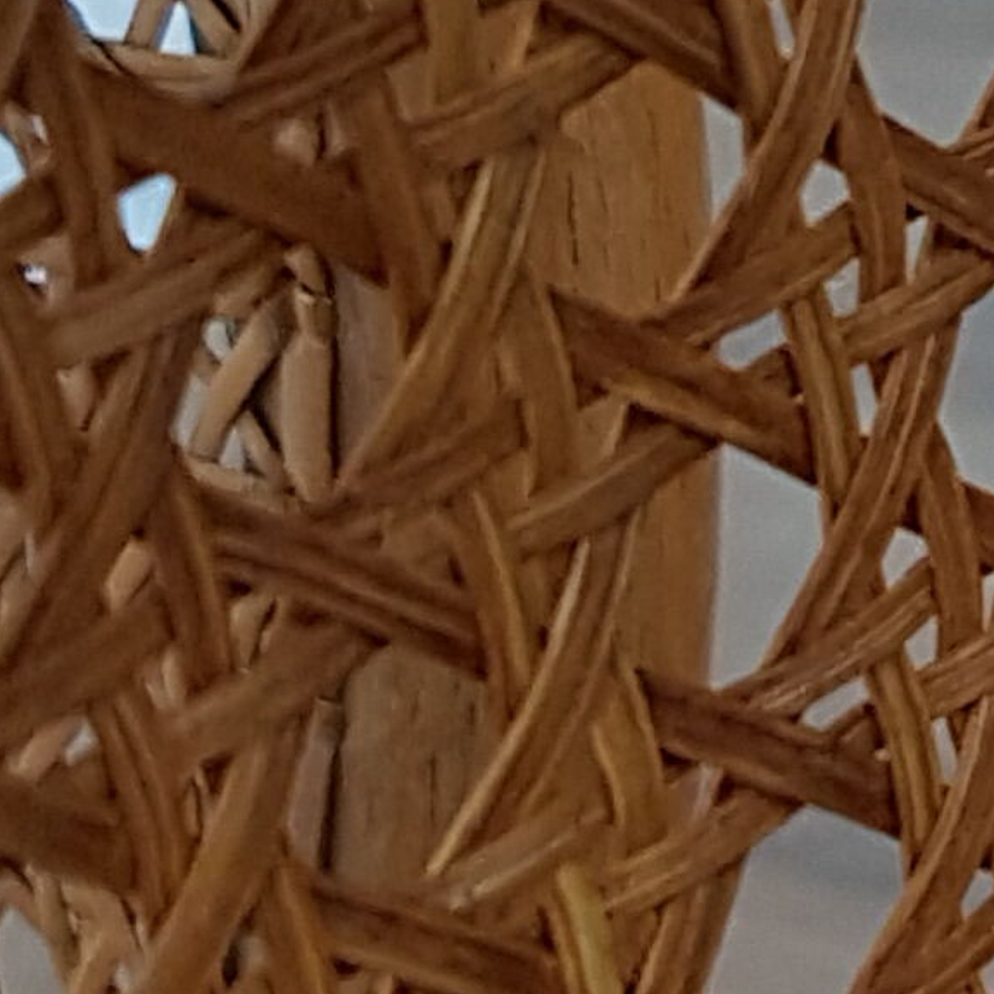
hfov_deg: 13.5
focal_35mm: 115
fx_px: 3736
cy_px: 295
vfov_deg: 15.1
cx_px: 1814
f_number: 1.7
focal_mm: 4.2
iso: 125
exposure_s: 1/33
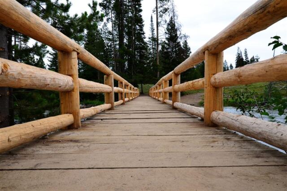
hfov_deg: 67.4
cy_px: 96
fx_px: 215
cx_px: 144
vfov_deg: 47.9
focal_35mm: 27
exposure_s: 1/250
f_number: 8
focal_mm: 18
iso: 200
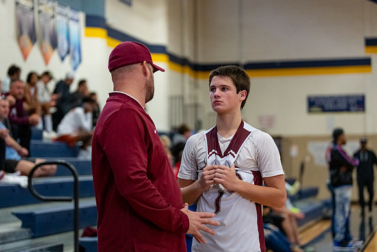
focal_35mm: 92
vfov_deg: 14.9
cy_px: 126
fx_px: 964
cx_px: 188
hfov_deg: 22.1
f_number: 2.8
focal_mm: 92
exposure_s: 1/1000
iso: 5000
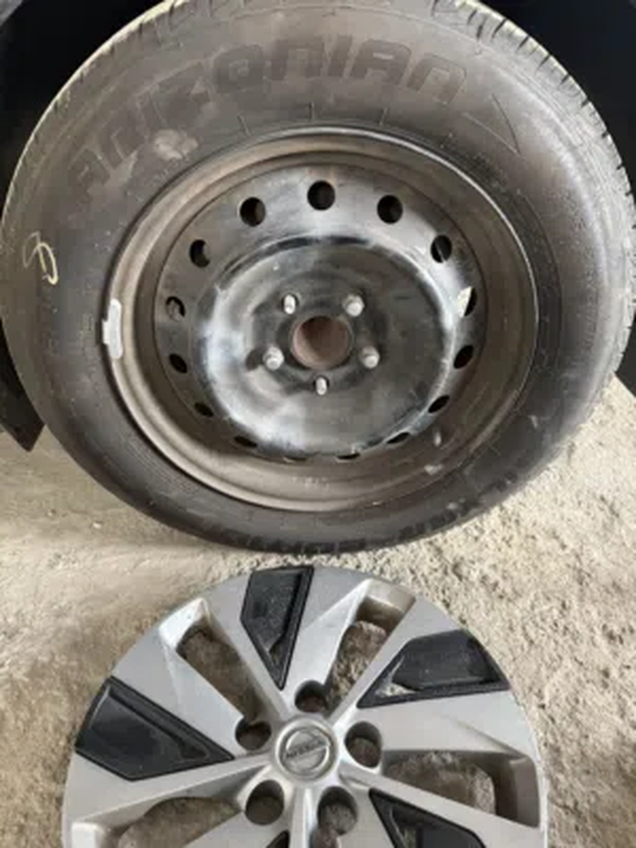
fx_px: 588
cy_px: 424
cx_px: 318
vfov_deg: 71.6
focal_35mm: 24
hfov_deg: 56.8
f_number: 1.78
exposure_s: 1/45
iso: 800
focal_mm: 6.76
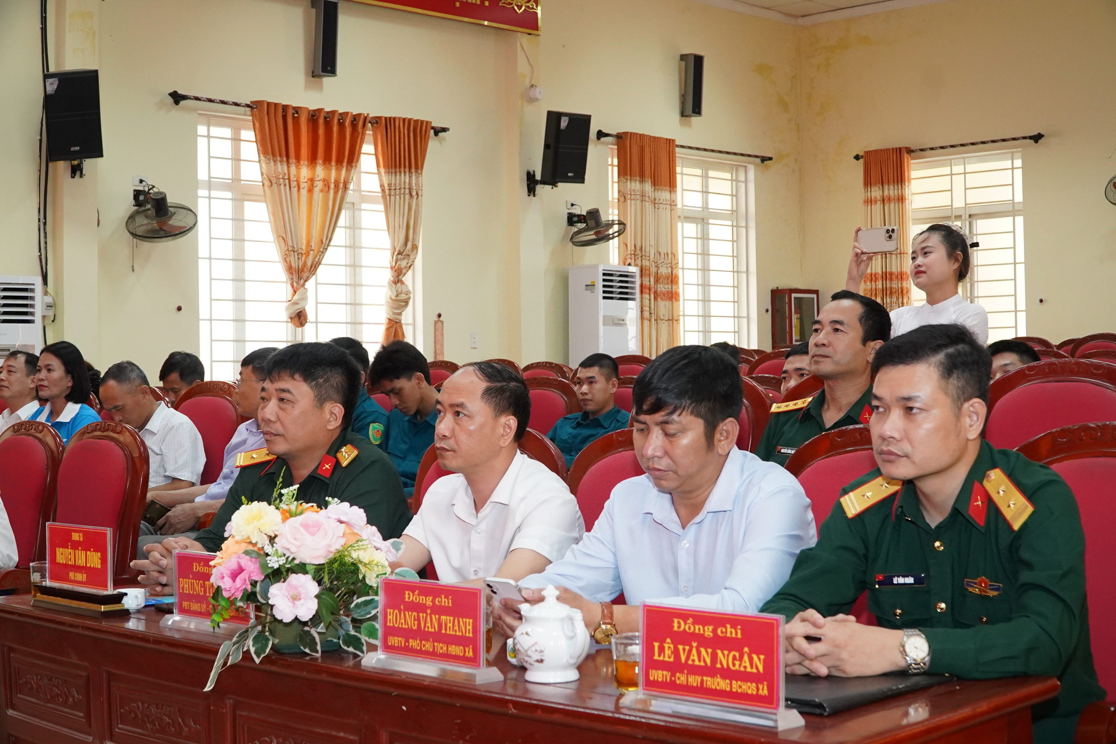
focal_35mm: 46
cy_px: 372
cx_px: 558
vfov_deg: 29.2
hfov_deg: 42.7
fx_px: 1426
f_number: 6.3
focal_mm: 31
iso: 3200
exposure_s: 1/80
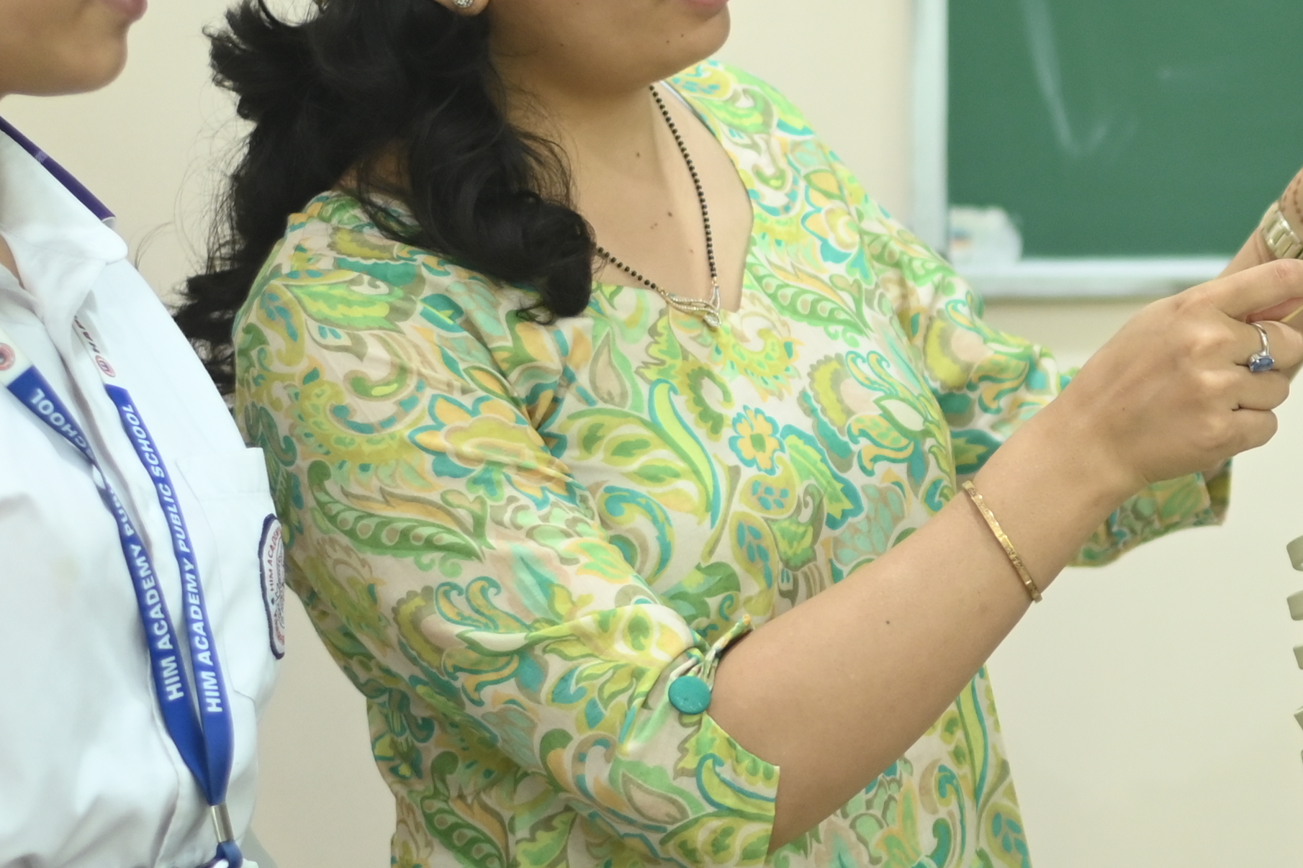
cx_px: 1431
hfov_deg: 12.1
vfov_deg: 8.2
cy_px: 471
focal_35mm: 167
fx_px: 6043
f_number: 1.8
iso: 800
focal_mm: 50
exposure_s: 1/200
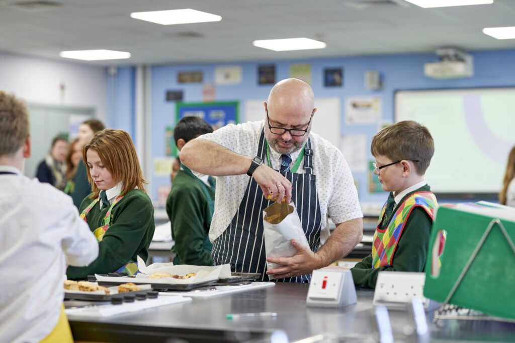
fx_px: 1216
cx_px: 258
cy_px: 172
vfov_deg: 16.1
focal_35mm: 85
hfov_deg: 23.9
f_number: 2.5
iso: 640
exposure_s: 1/160
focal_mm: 85
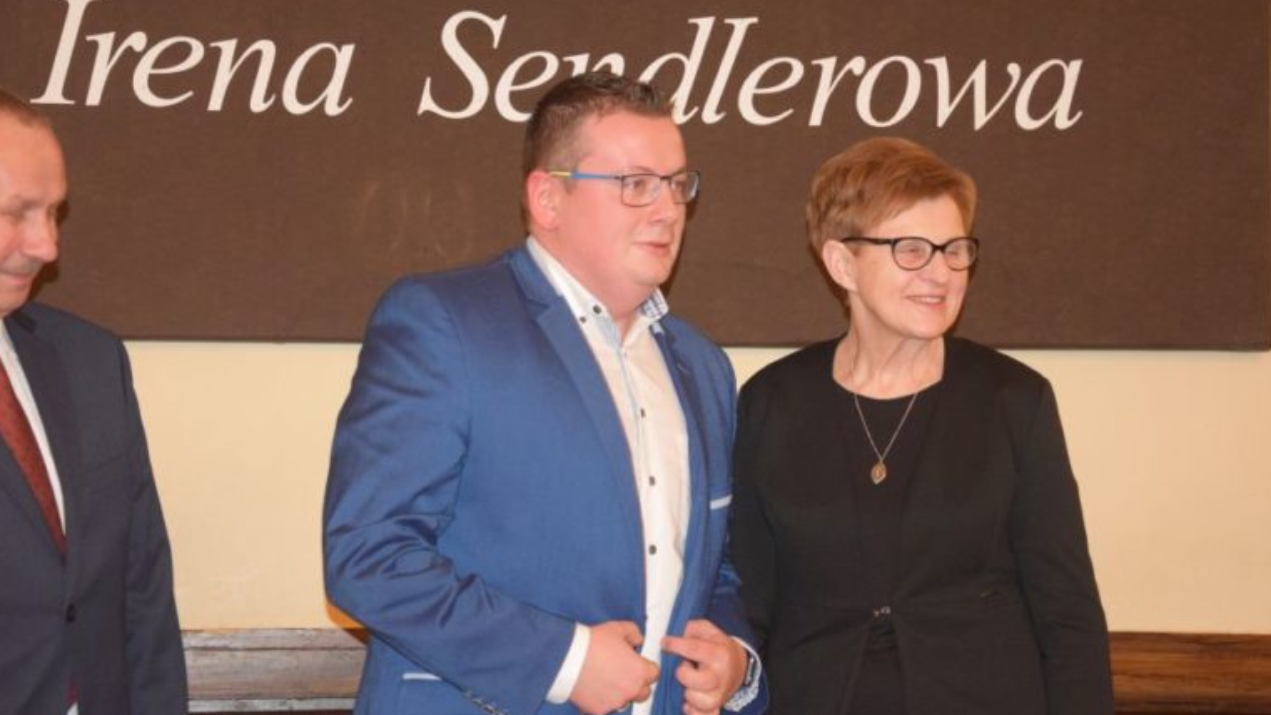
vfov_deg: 13.2
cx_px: 633
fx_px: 3100
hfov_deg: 23.2
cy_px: 366
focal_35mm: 92
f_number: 5
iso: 3200
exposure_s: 1/60
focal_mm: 58
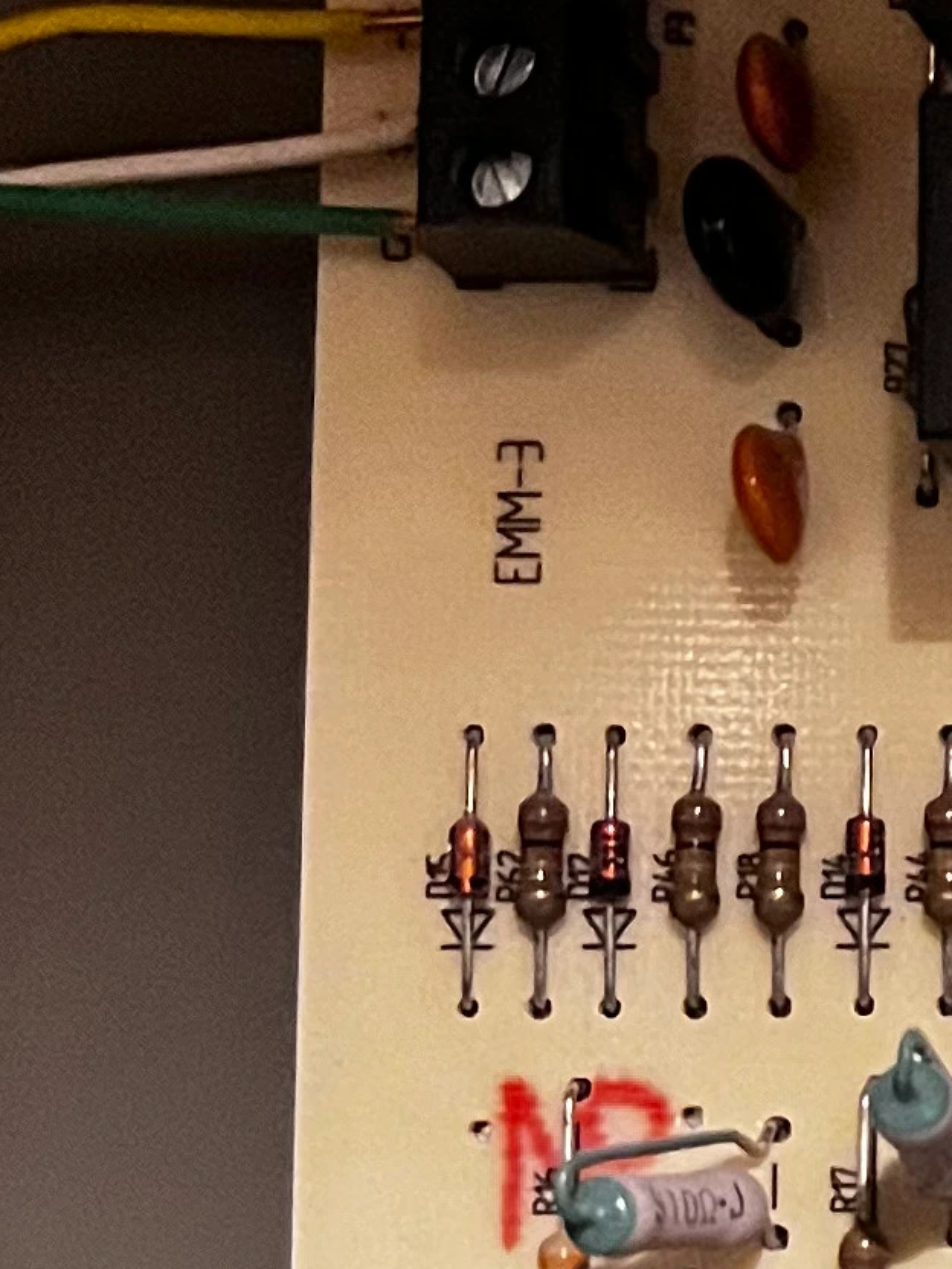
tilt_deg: +4.6
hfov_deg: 10.2
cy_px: 868
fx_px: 4620
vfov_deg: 15.6
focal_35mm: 126
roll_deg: +0.0
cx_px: 2281
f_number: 1.5
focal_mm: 5.7
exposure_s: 1/30
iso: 640
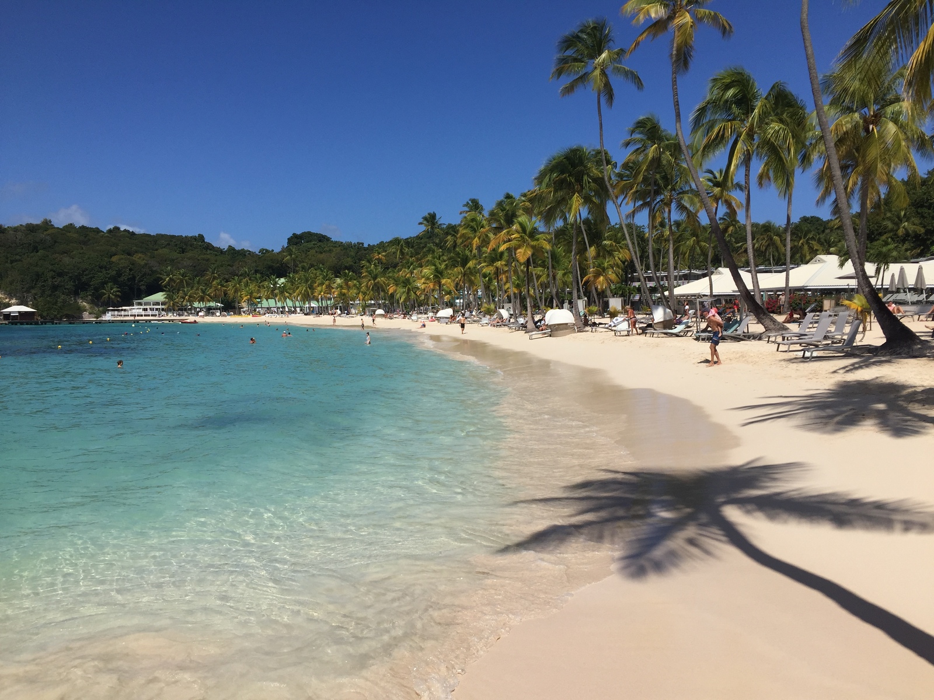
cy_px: 350
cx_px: 467
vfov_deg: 48.2
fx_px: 782
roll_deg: +0.2
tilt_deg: -3.3
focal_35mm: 29
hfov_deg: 61.7
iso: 32
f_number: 2.2
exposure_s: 1/3968
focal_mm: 4.15
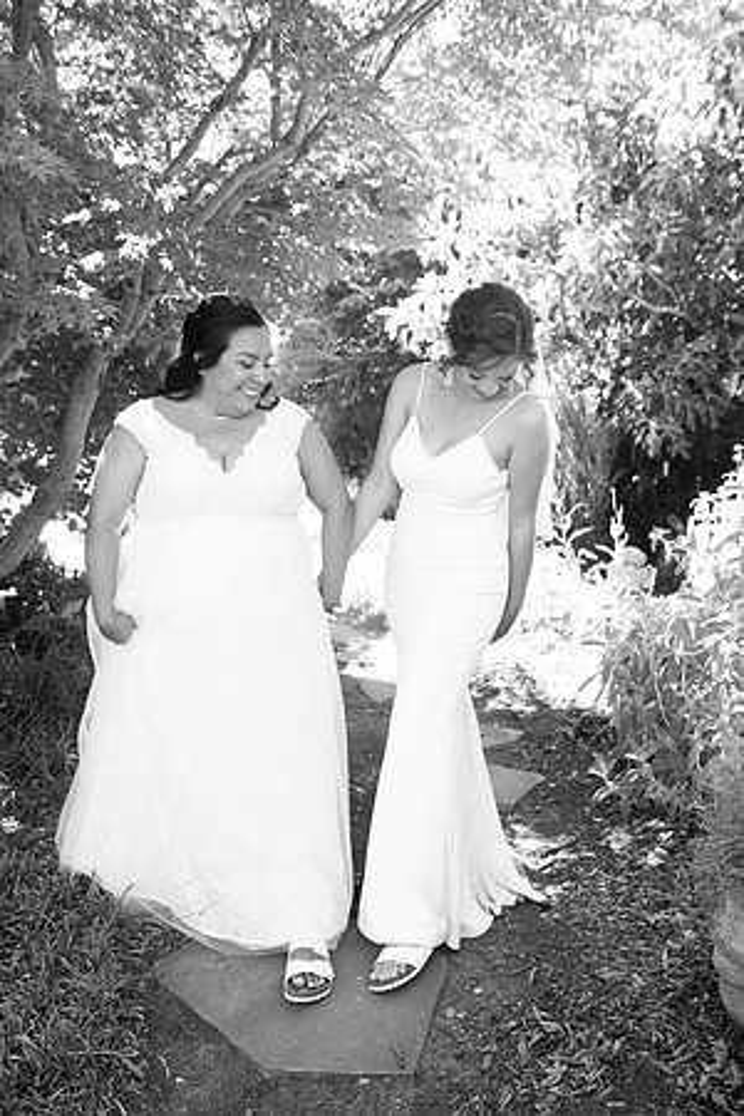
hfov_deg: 42.3
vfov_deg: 60.3
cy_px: 558
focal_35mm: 31
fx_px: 961
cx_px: 372
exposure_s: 1/320
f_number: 4
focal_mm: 31
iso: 640
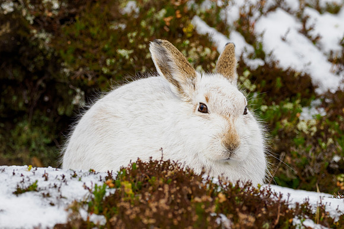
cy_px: 133
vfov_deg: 2.1
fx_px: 6158
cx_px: 177
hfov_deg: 3.2
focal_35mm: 644
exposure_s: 1/640
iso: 200
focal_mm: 300
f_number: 4.5
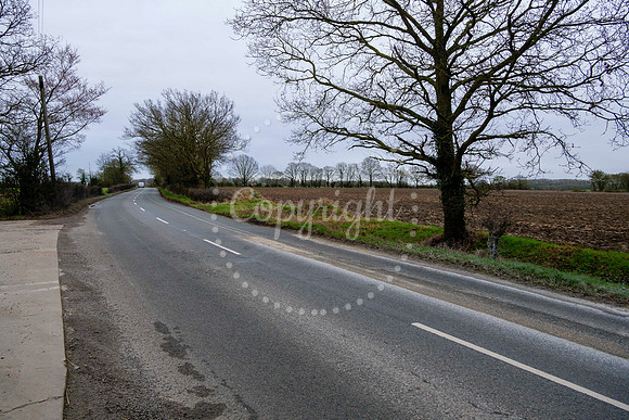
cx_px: 315
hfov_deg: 64.8
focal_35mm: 28
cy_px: 186
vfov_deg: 45.8
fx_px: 496
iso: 200
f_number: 5.6
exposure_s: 1/250
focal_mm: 13
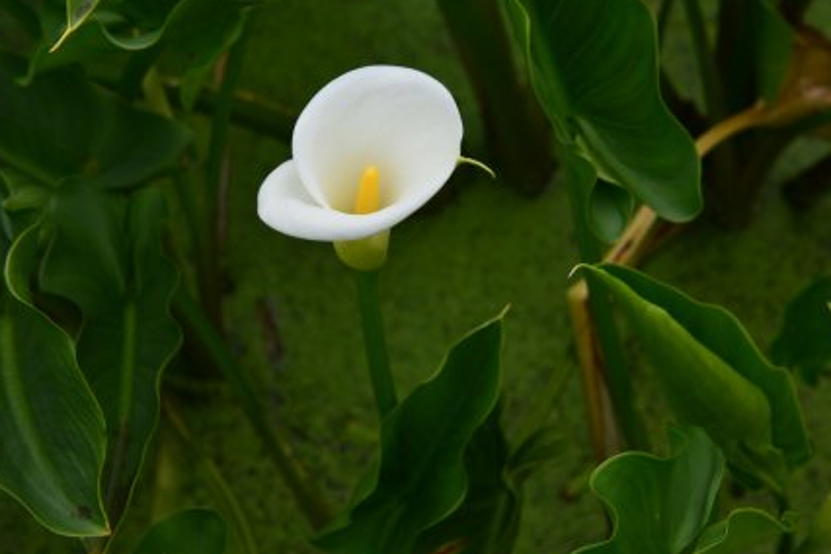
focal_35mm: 69
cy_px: 201
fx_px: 1593
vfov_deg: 19.7
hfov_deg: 29.2
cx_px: 445
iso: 100
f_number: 5.6
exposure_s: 1/125
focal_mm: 48
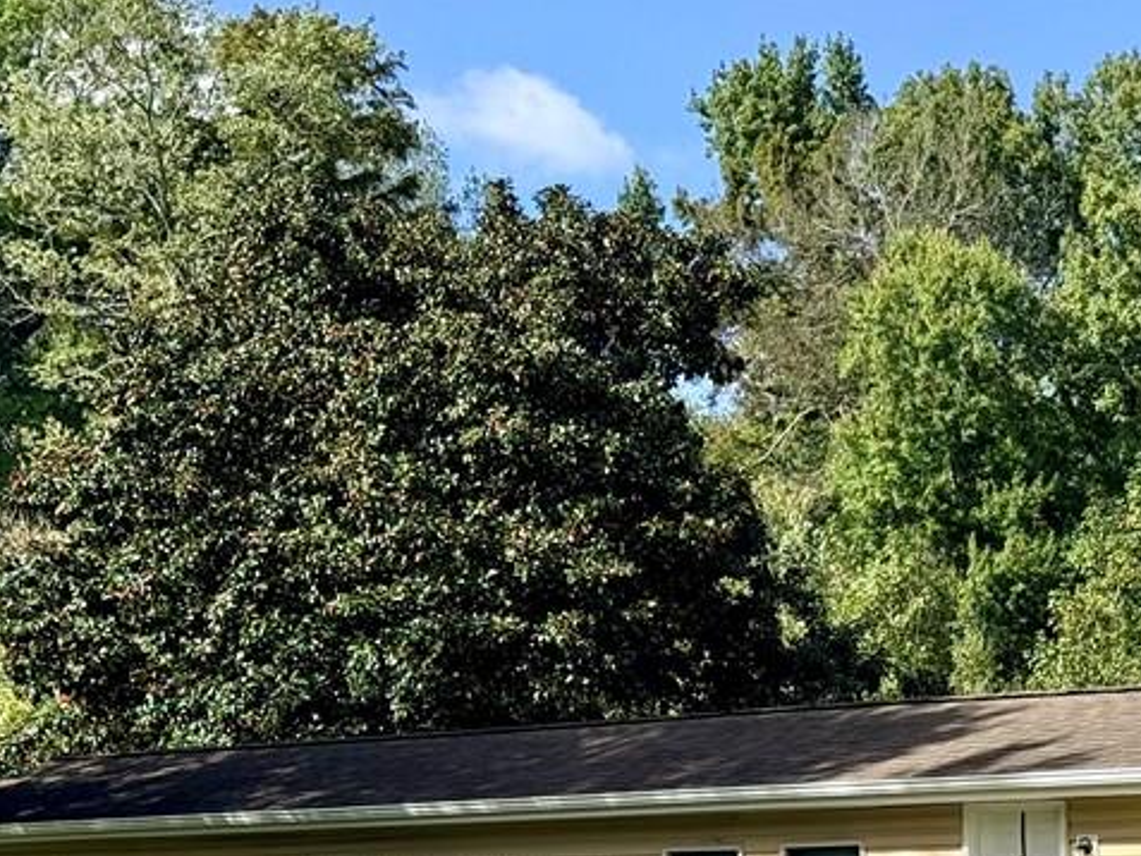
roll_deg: +0.0
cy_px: 720
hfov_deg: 18.8
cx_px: 1026
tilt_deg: +5.1
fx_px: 3396
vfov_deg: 14.3
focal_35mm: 103
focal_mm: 6.76
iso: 64
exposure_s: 1/3226
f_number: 1.78
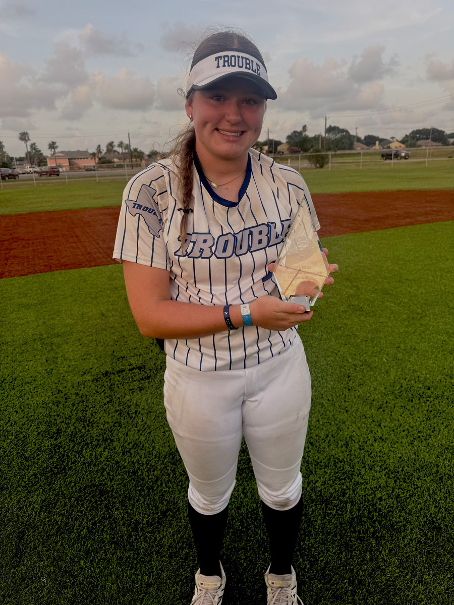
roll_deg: +1.9
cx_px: 227
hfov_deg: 56.8
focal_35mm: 24
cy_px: 302
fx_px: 420
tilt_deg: -19.5
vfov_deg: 71.6
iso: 80
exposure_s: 1/477
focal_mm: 6.76
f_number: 1.78
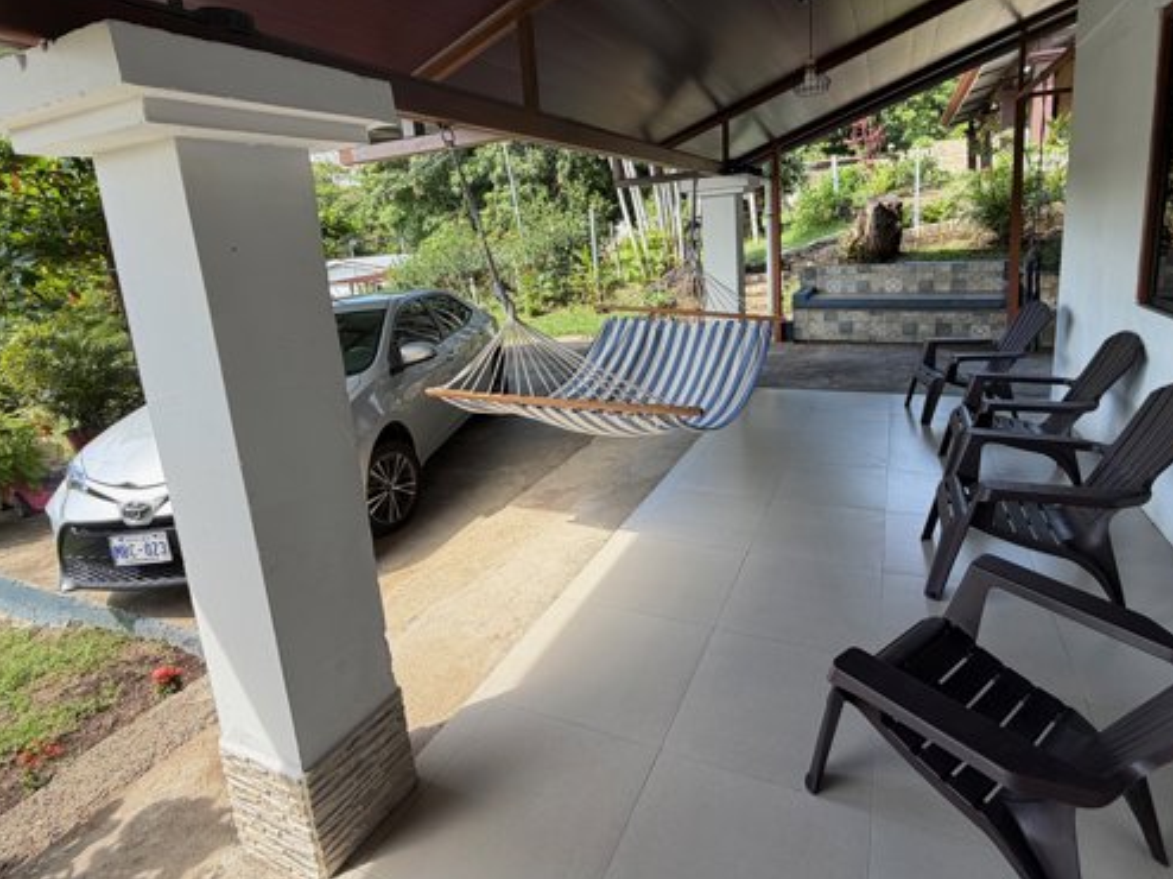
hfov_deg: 87.6
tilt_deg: -10.4
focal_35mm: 18
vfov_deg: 70.7
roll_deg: +3.0
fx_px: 610
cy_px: 347
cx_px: 633
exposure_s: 1/182
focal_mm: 2.22
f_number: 2.2
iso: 40
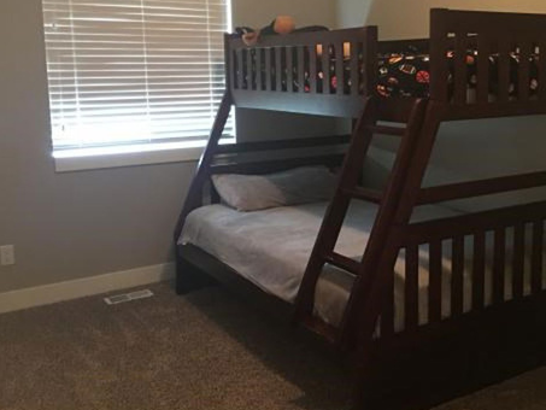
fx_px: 647
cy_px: 168
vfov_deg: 35.1
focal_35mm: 41
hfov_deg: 45.4
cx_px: 344
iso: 100
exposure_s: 1/4
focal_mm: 4.15
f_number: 2.2
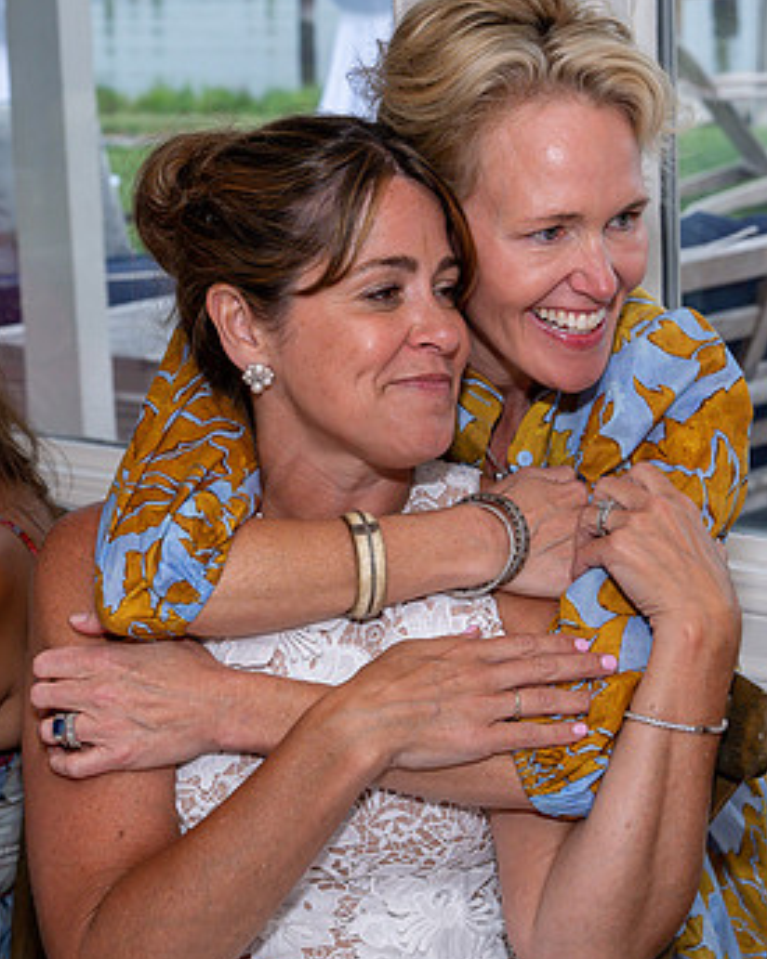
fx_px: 3066
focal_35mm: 108
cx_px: 410
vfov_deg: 17.8
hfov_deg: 14.3
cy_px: 454
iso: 640
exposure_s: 1/250
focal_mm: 53
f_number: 7.1
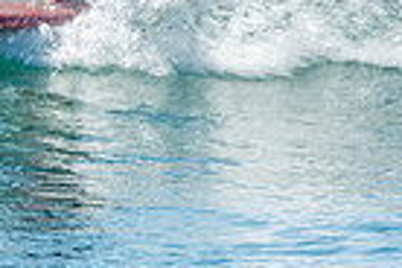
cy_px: -144
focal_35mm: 2515
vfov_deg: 0.5
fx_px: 28082
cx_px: 47
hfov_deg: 0.8
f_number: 18
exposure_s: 1/50
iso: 100
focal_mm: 400
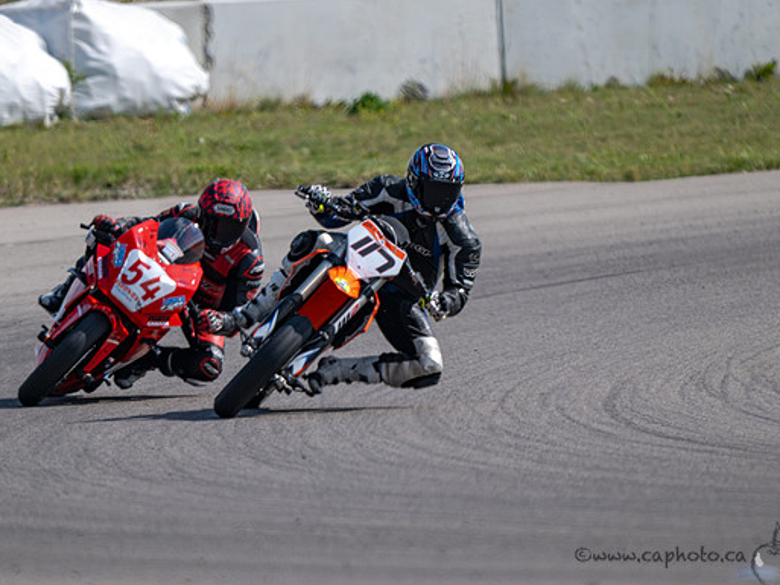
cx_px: 366
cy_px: 350
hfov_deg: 2.5
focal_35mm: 780
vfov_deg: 1.9
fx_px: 17580
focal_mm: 600
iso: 200
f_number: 6.3
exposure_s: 1/1250
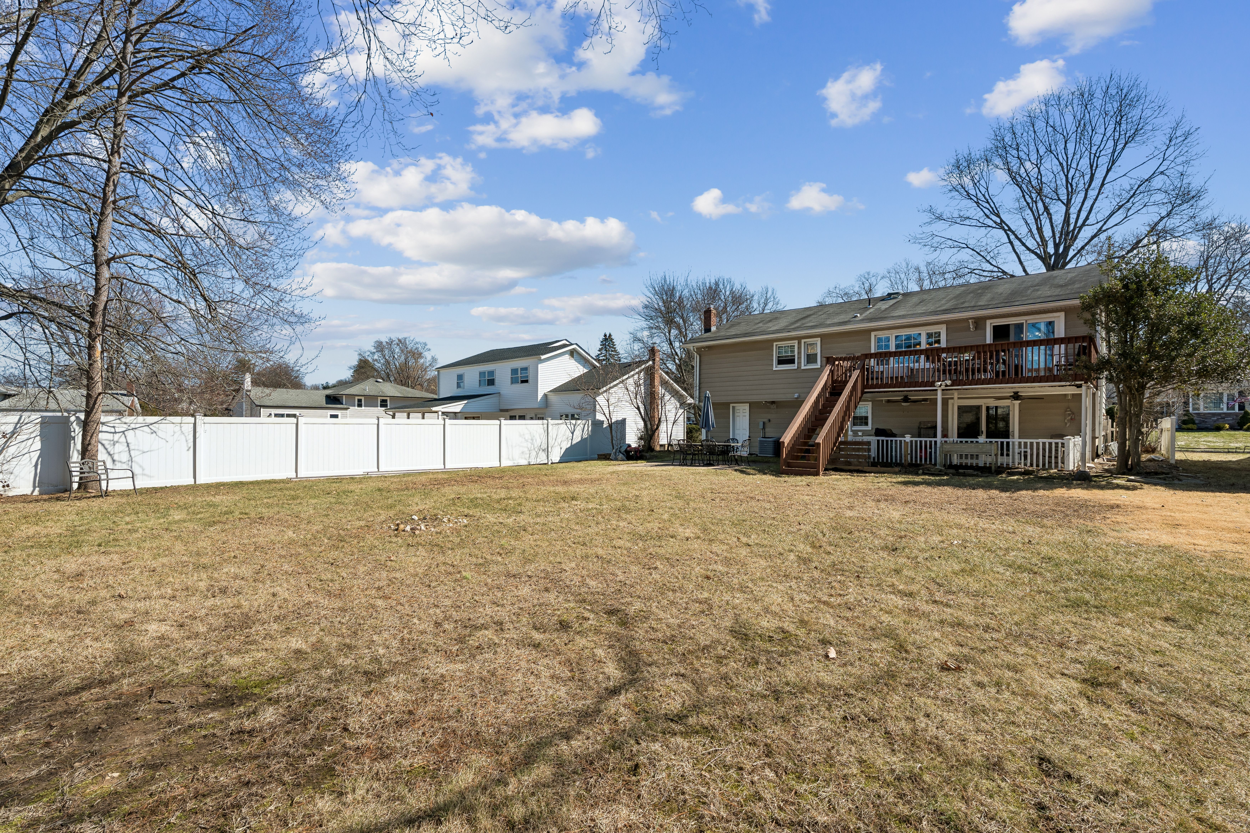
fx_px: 556
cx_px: 625
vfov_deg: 73.7
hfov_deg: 96.7
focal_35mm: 16
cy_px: 416
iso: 100
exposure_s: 1/200
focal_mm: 16
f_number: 9
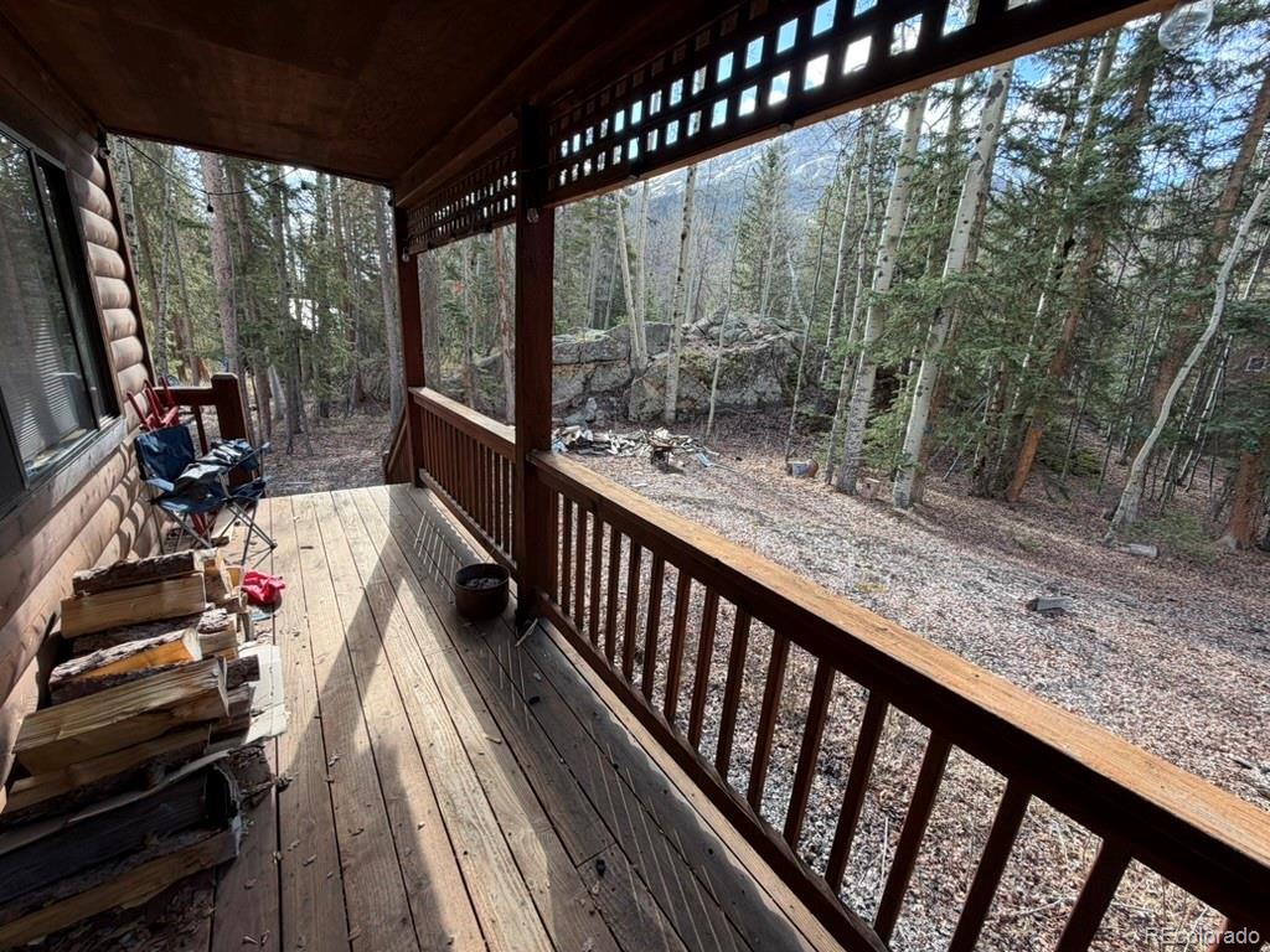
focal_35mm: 14
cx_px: 635
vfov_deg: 85.7
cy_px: 476
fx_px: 514
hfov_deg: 102.1
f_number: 2.2
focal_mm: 2.22
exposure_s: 1/144
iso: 40
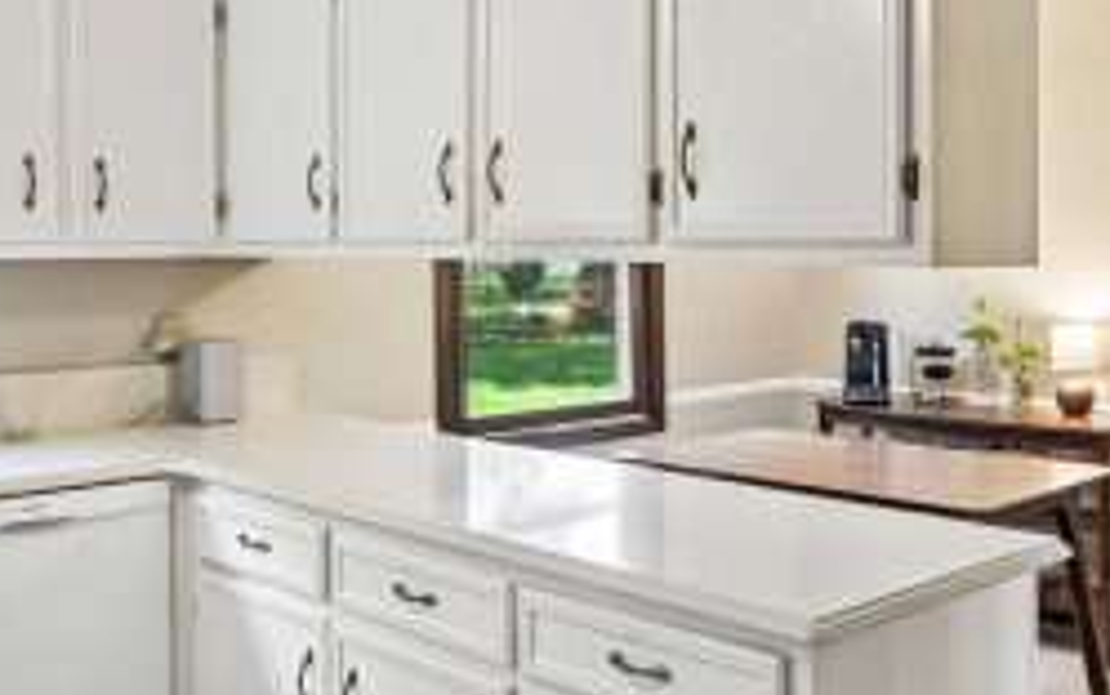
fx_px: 1302
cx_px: 624
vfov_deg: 29.7
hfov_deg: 46.1
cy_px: 245
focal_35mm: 43
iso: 400
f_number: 8
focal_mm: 14
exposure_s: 1/10
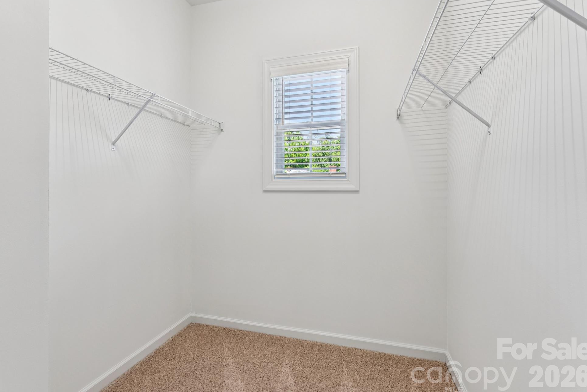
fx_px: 281
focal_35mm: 17
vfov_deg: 69.8
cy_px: 190
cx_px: 282
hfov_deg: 92.5
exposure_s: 1/8
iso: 100
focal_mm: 16.2
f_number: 9
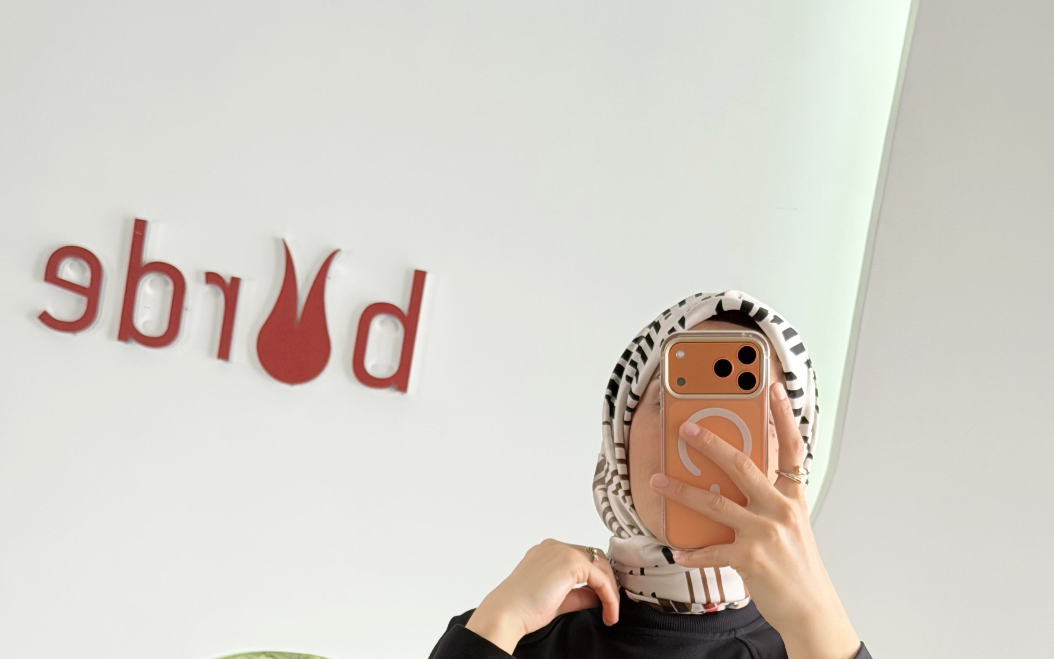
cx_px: 615
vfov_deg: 15.4
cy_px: 753
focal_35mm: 82
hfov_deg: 25.2
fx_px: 2356
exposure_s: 1/120
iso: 100
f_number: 1.78
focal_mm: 6.76
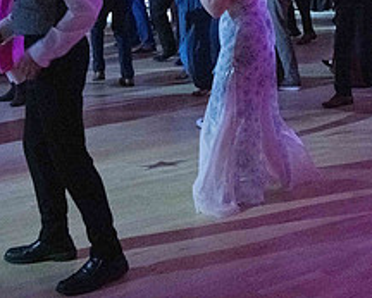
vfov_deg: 20.4
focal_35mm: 72
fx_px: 793
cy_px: -18
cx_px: 332
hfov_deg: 25.6
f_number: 4
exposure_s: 1/80
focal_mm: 27.5
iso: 8000
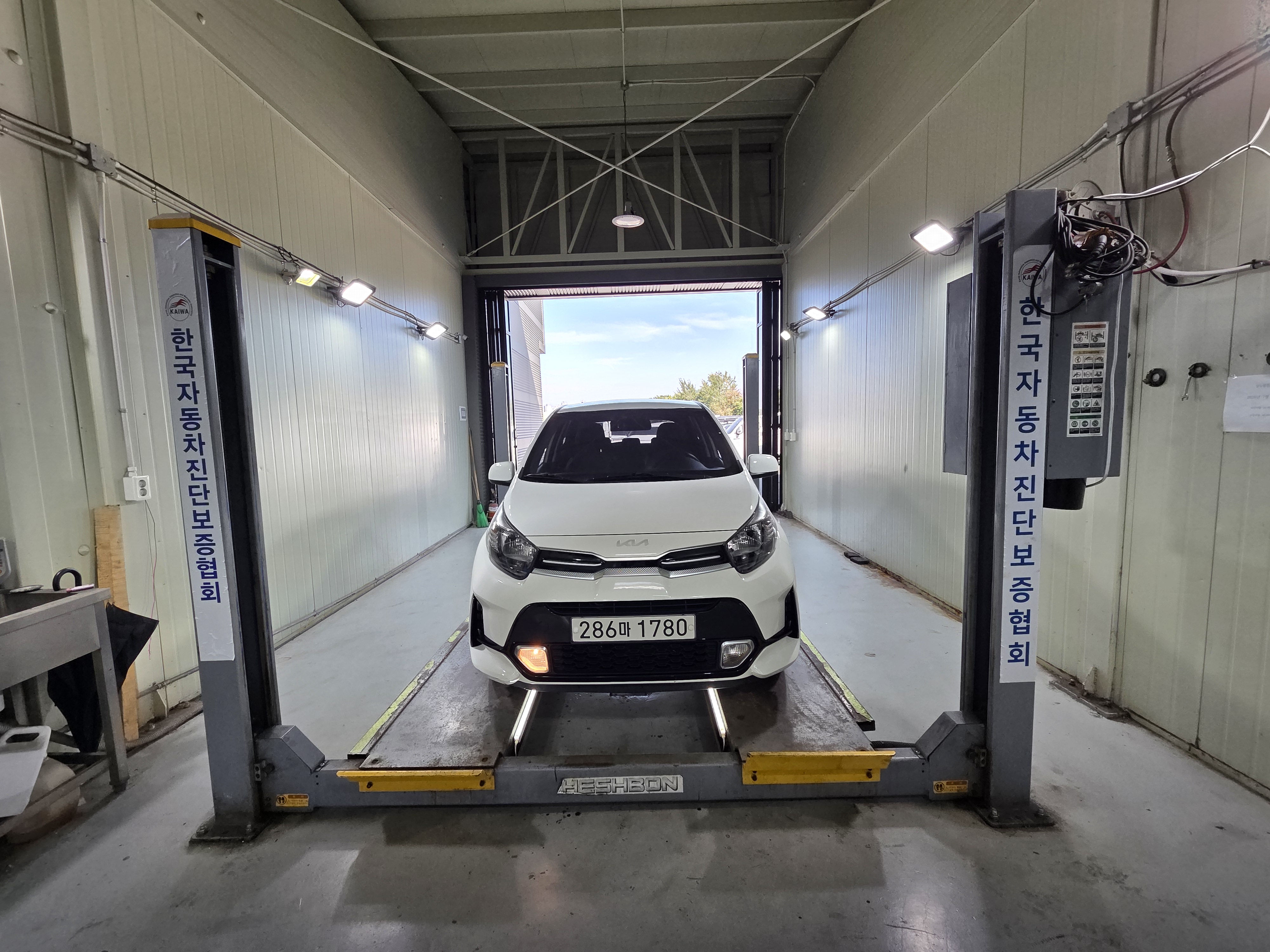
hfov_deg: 106.2
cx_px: 635
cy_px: 476
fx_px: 477
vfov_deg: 89.9
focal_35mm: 13
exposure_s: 1/204
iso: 50
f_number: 2.2
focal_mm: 2.2
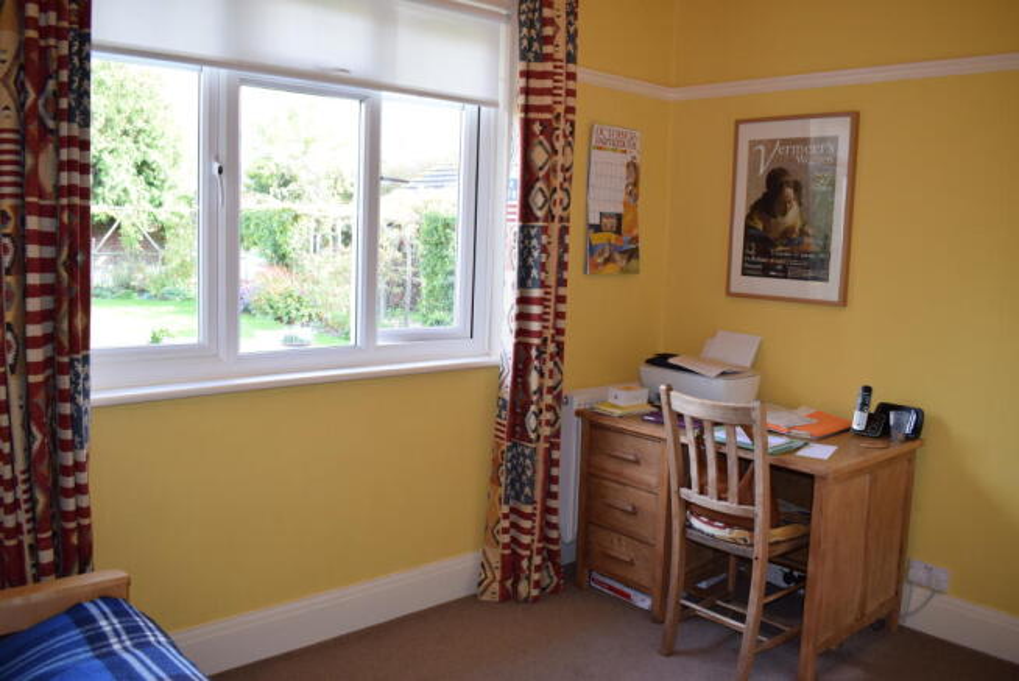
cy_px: 340
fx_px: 850
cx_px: 510
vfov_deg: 43.7
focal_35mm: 30
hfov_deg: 61.9
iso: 800
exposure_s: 1/100
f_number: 5
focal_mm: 20
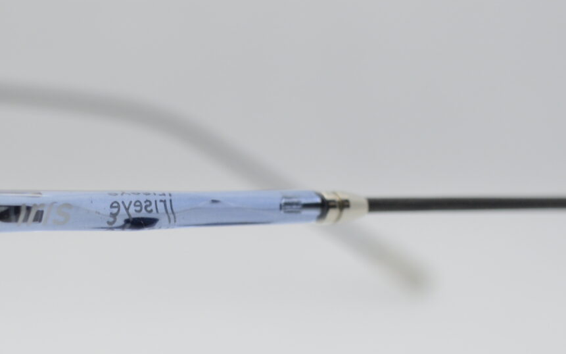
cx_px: 126
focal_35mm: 205
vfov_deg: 6.4
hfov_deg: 10.2
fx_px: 3155
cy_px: 185
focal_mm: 45
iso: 250
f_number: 5.6
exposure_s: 1/125
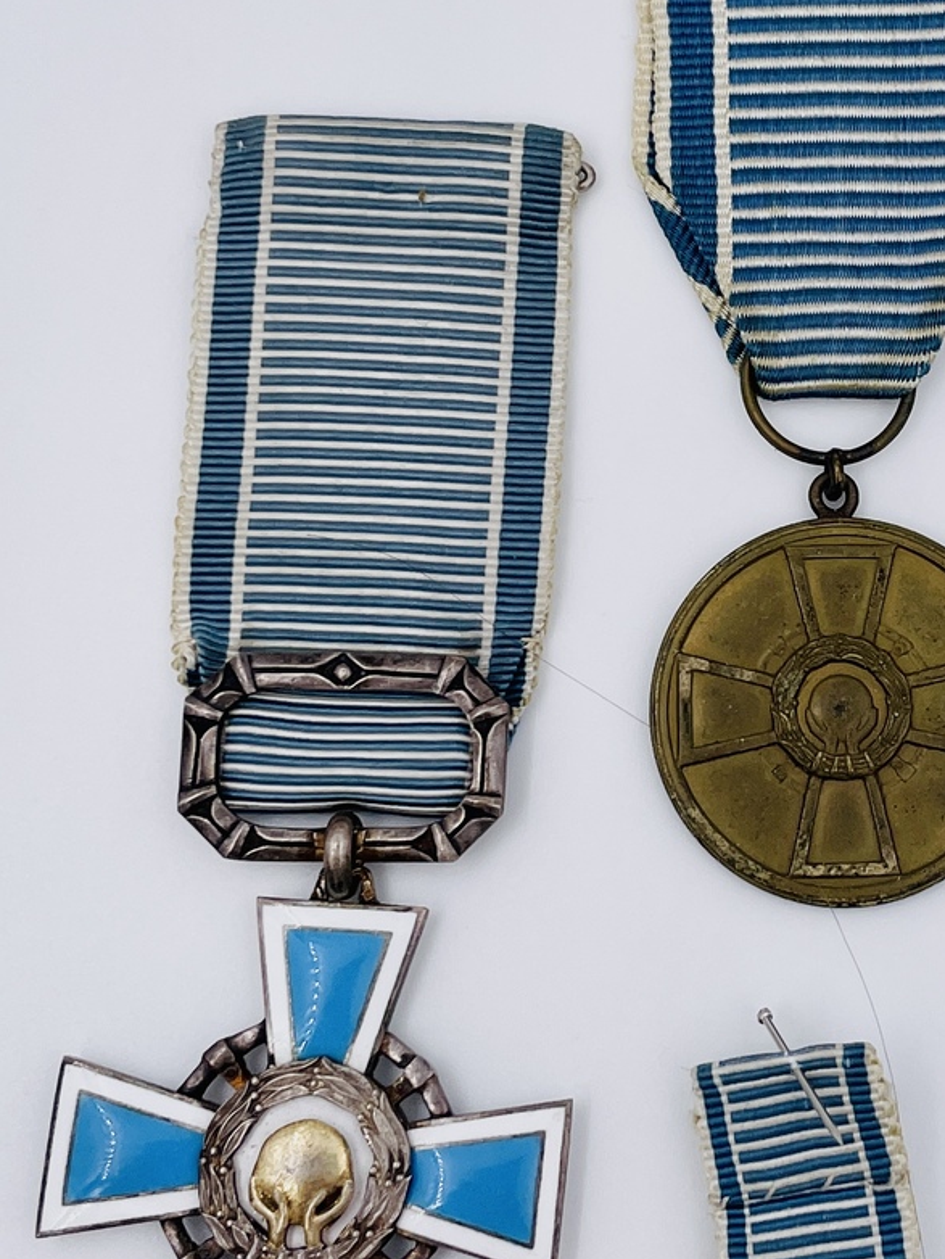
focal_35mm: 67
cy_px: 431
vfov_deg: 28.8
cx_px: 778
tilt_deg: -78.9
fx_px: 2437
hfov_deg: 21.6
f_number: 1.6
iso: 32
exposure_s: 1/1171
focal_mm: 4.2
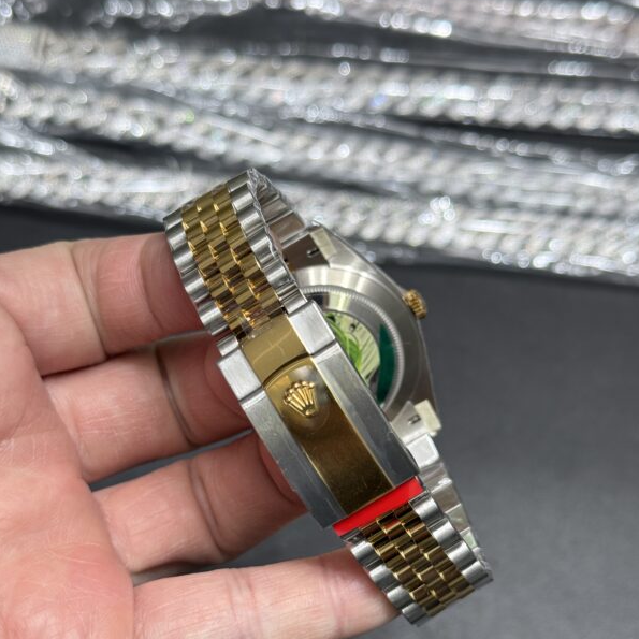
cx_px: 319
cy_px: 398
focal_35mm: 57
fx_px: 1190
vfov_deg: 29.9
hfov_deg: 30.0
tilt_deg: -64.9
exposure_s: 1/100
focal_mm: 6.76
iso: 64
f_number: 1.78
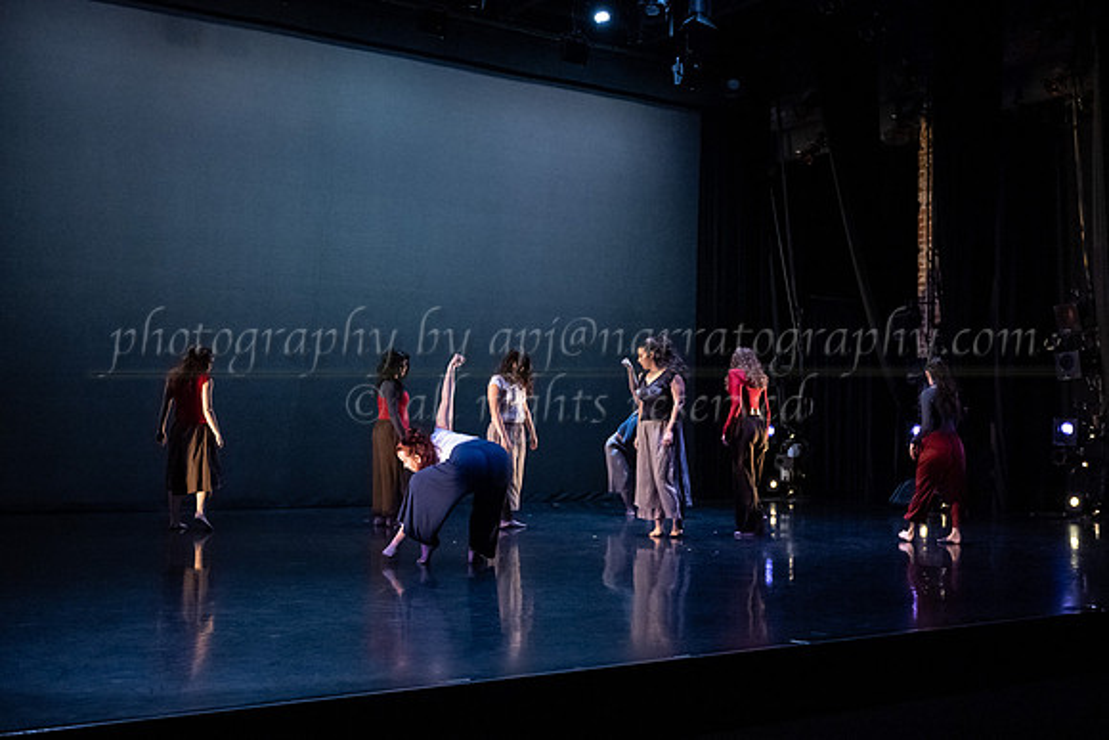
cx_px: 695
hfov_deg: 45.3
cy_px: 352
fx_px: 1318
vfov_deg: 31.4
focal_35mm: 43
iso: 4000
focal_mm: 34
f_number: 3.2
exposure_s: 1/400
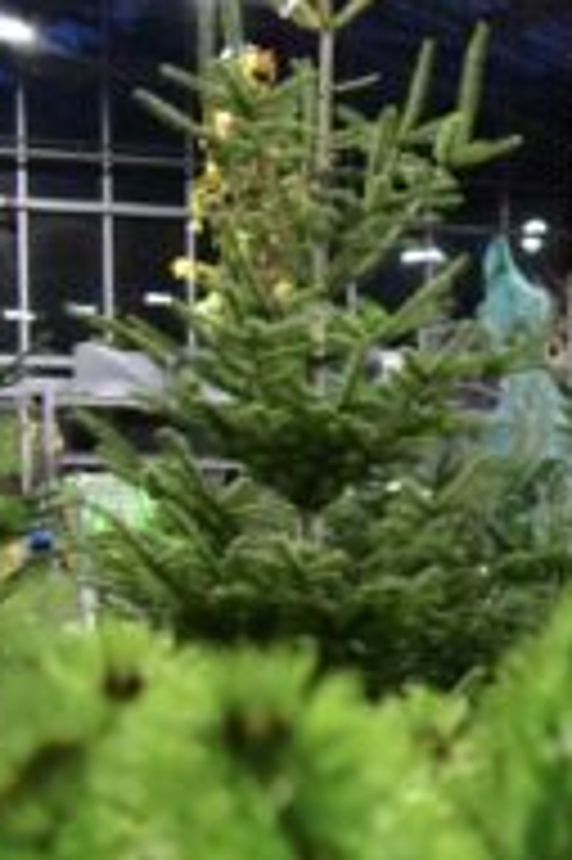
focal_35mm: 170
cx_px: 2365
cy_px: 855
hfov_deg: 6.4
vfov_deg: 12.0
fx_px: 4059
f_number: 3.5
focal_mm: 20
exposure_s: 1/40
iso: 1600
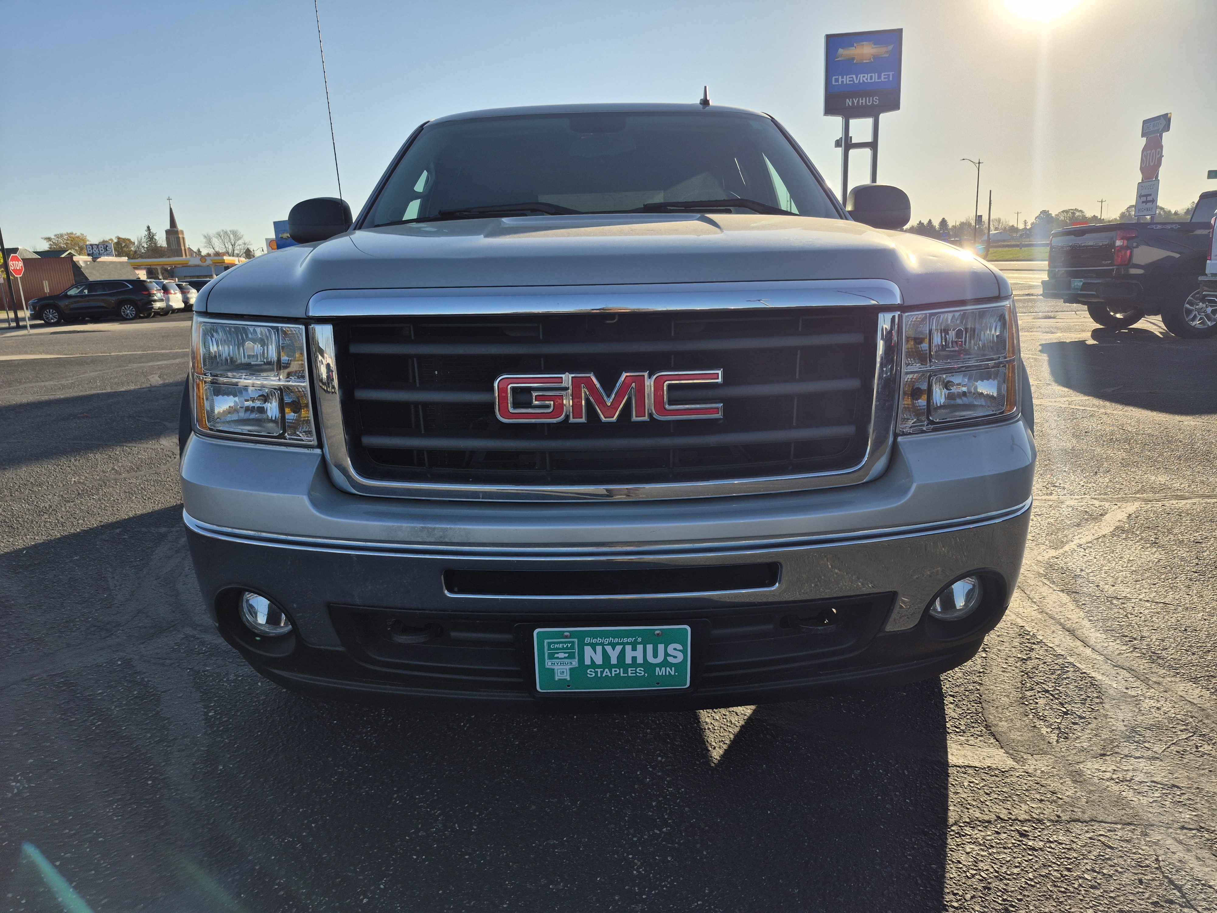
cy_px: 456
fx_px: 809
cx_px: 608
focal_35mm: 23
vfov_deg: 58.9
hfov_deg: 73.9
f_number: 1.8
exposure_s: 1/2312
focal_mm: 5.4
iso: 25
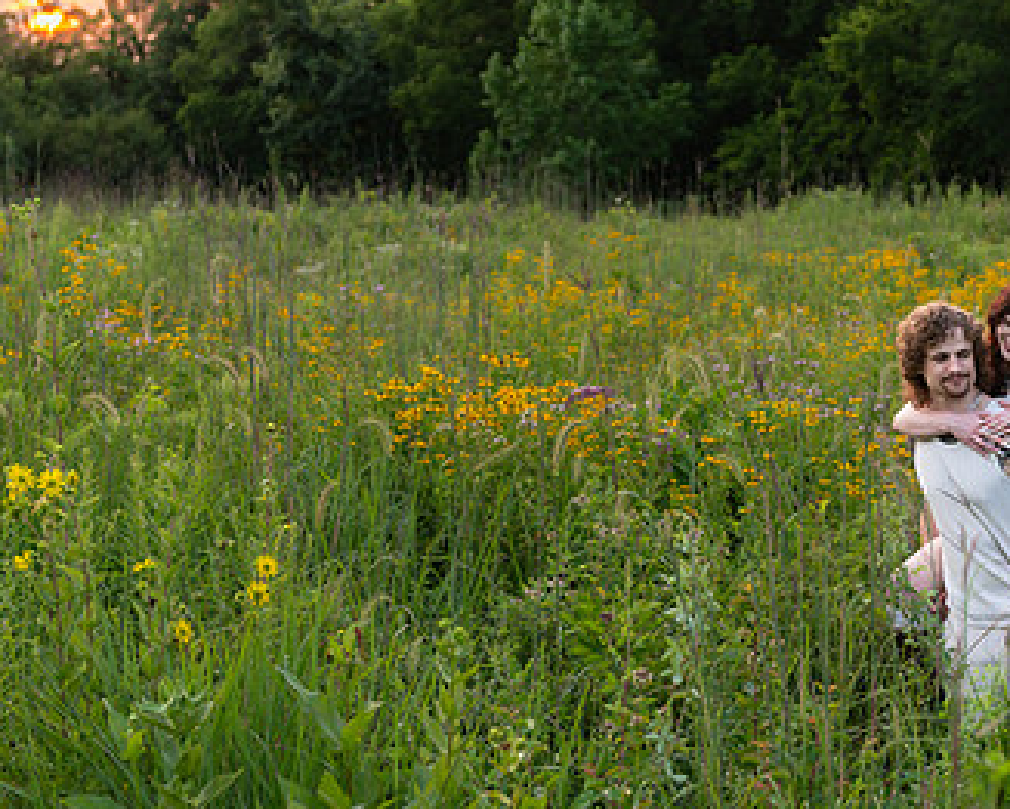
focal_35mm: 80
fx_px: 2393
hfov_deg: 23.8
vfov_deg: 19.2
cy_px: 335
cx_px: 615
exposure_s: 1/160
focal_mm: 48
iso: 160
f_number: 3.5
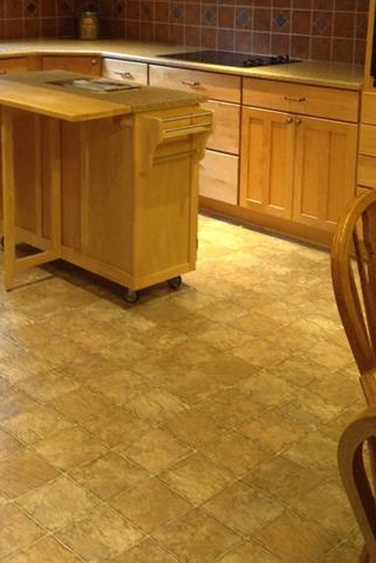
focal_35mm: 55
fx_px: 861
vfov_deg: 35.3
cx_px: 175
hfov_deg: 24.6
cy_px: 131
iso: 100
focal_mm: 3.3
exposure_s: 1/24
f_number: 2.4
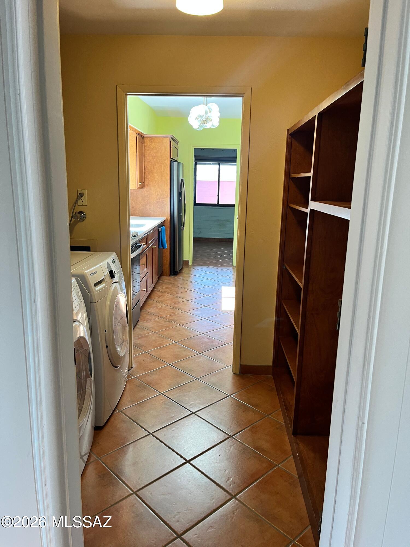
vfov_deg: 67.3
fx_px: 411
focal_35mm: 26
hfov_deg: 53.1
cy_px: 274
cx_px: 205
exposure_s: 1/60
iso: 100
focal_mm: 5.1
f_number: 1.6
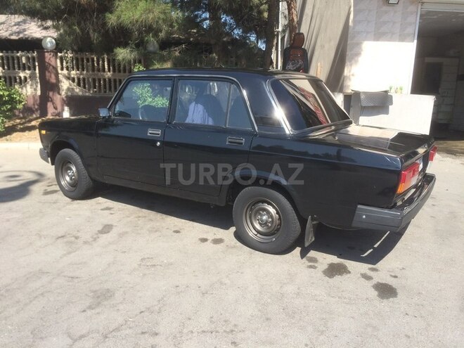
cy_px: 174
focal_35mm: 29
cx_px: 232
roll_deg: -1.4
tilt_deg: -12.3
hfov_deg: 61.7
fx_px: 389
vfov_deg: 48.2
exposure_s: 1/733
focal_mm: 4.15
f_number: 2.2
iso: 32
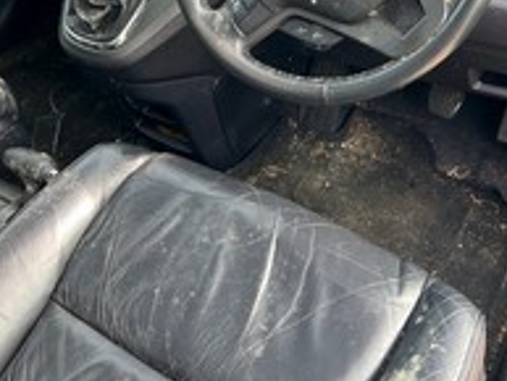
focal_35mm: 47
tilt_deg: -31.6
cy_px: 42
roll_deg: +5.1
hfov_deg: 40.4
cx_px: 252
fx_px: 689
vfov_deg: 29.7
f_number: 1.5
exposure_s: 1/121
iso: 40
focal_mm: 5.7
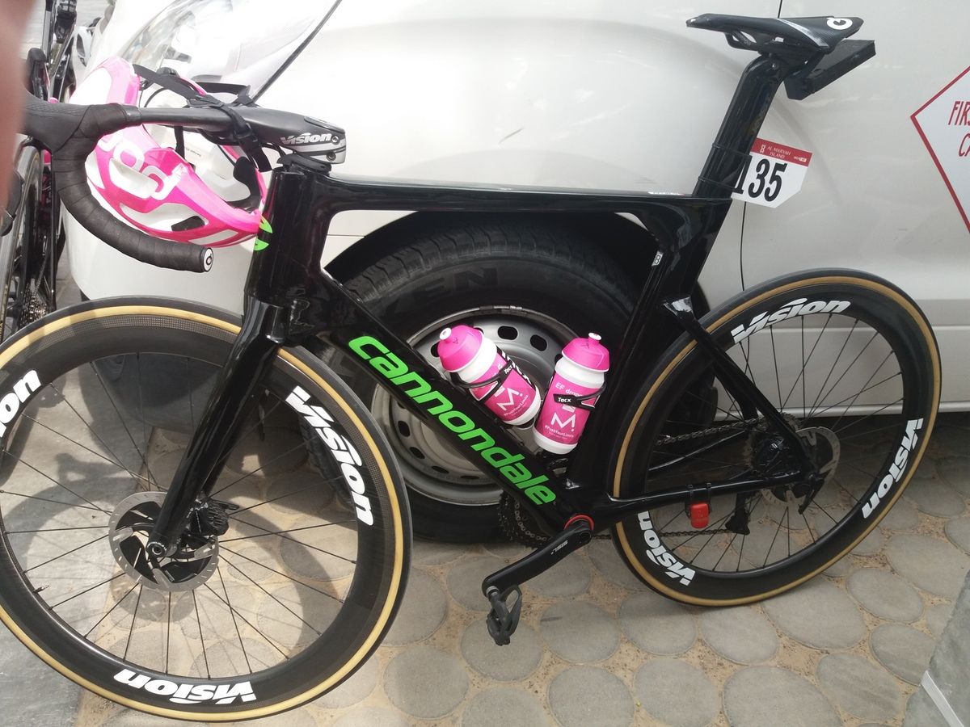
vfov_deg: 49.7
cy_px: 364
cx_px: 485
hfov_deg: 63.4
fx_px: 785
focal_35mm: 28
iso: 64
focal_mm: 3.7
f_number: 1.9
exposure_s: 1/247
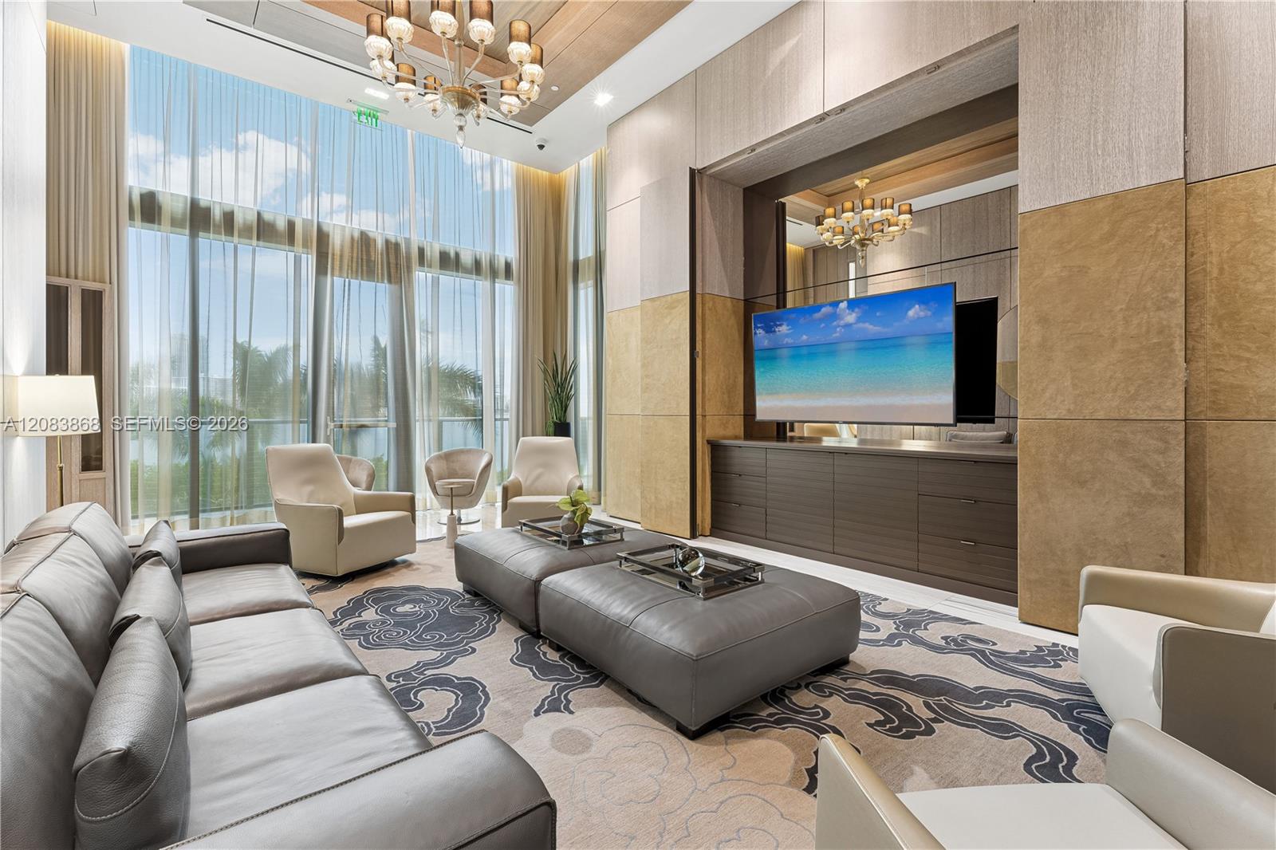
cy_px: 425
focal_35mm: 16
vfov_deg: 73.7
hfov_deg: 96.7
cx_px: 638
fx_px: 567
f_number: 11
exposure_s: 1.3
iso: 100
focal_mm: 16
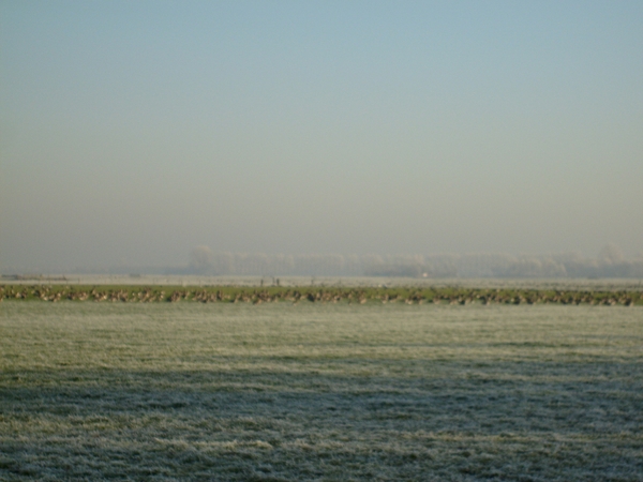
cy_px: 241
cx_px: 322
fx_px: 1969
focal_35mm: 106
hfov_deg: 18.5
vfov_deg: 14.0
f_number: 4.9
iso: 80
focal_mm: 17.4
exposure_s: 1/500
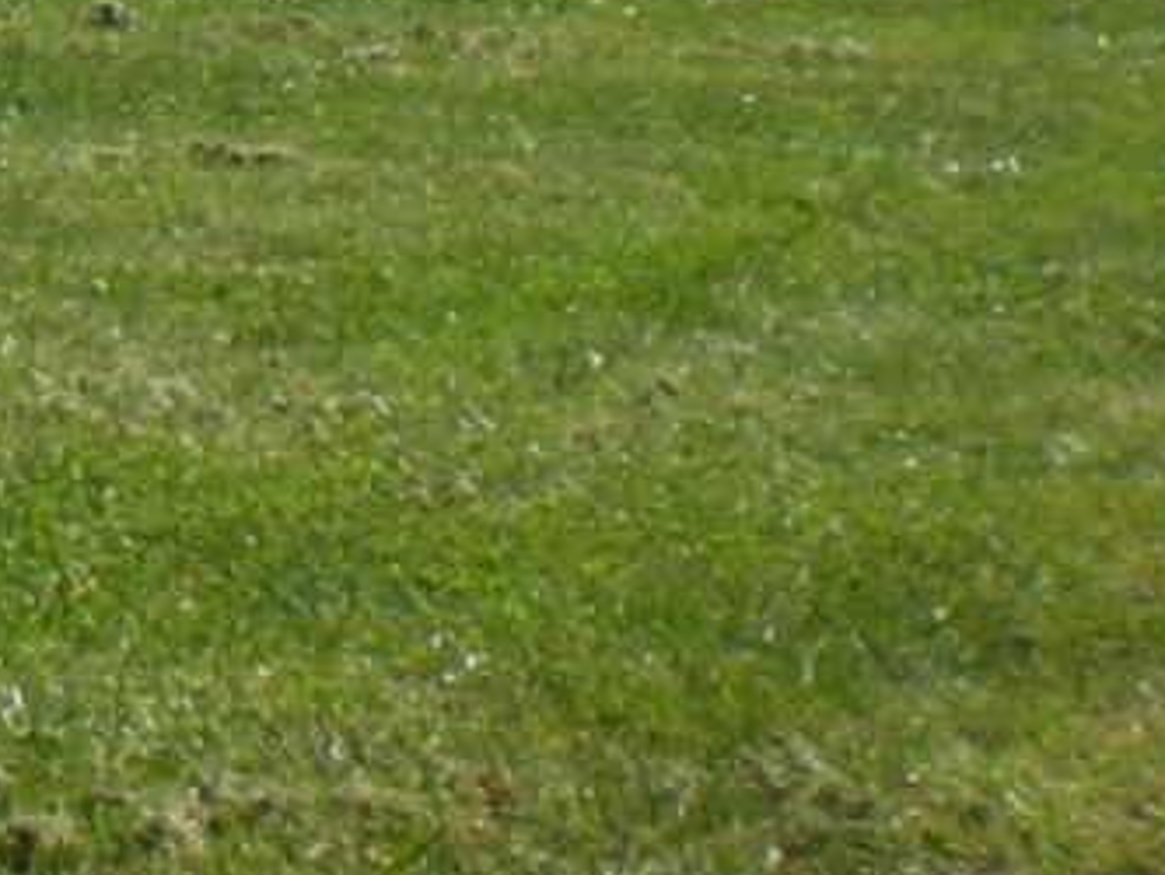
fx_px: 5757
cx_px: -700
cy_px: -326
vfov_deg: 8.5
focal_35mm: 171
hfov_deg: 11.0
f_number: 4.6
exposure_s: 1/291
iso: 64
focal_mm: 6.3
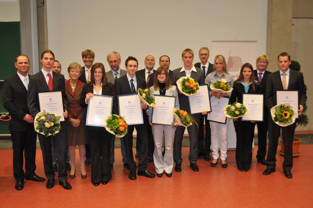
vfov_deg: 36.8
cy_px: 104
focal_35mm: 36
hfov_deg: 53.2
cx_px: 156
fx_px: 313
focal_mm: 24
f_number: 4
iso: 400
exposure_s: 1/60
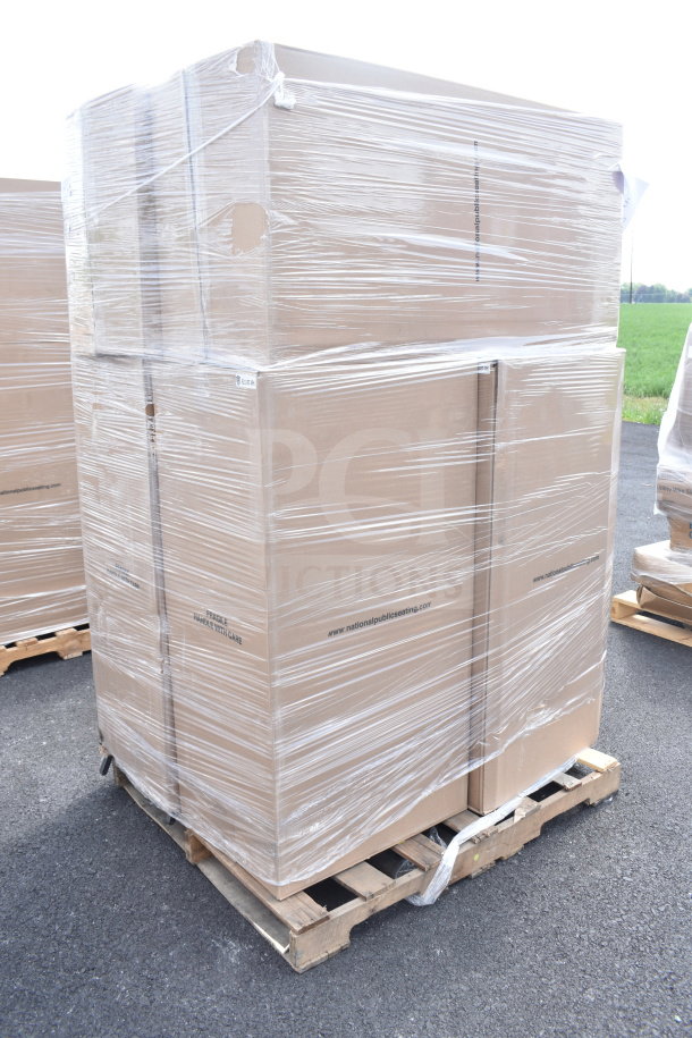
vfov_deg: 61.9
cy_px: 519
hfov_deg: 43.6
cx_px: 346
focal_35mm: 30
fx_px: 865
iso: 200
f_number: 5.6
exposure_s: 1/125
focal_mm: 20
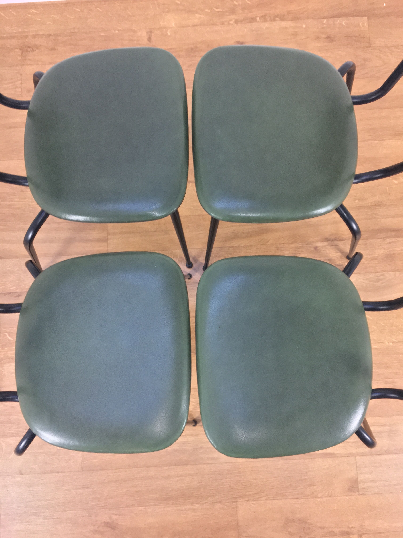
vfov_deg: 61.7
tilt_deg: -81.9
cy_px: 269
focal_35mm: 29
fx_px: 450
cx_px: 202
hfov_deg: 48.2
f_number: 2.2
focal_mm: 4.15
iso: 100
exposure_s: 1/33
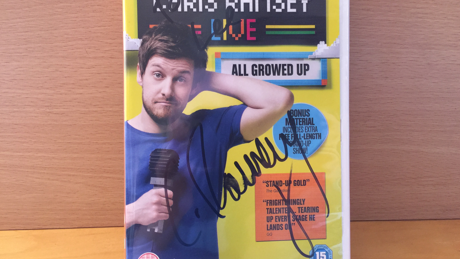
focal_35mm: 32
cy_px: 123
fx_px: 390
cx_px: 230
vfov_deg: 36.7
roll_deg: -1.5
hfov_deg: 61.0
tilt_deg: -16.4
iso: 100
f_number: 2.2
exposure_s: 1/10
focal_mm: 4.15
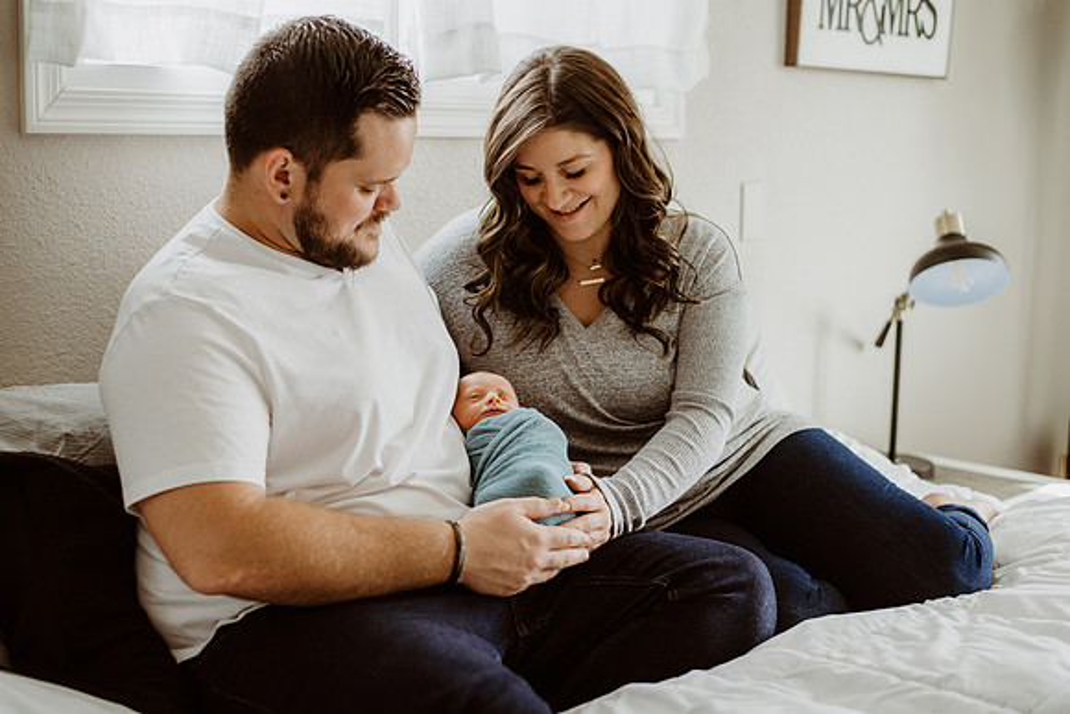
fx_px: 1486
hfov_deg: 39.6
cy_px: 357
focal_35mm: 50
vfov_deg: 27.0
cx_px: 535
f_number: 2.8
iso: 500
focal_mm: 50
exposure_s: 1/160
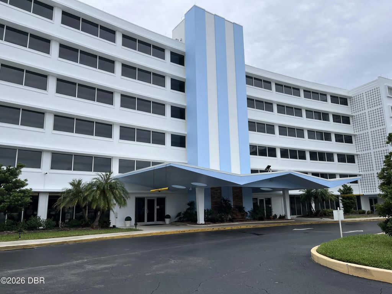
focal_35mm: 26
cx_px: 196
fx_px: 294
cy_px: 147
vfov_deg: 53.1
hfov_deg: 67.3
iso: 50
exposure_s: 1/1066
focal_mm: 5.1
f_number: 1.6
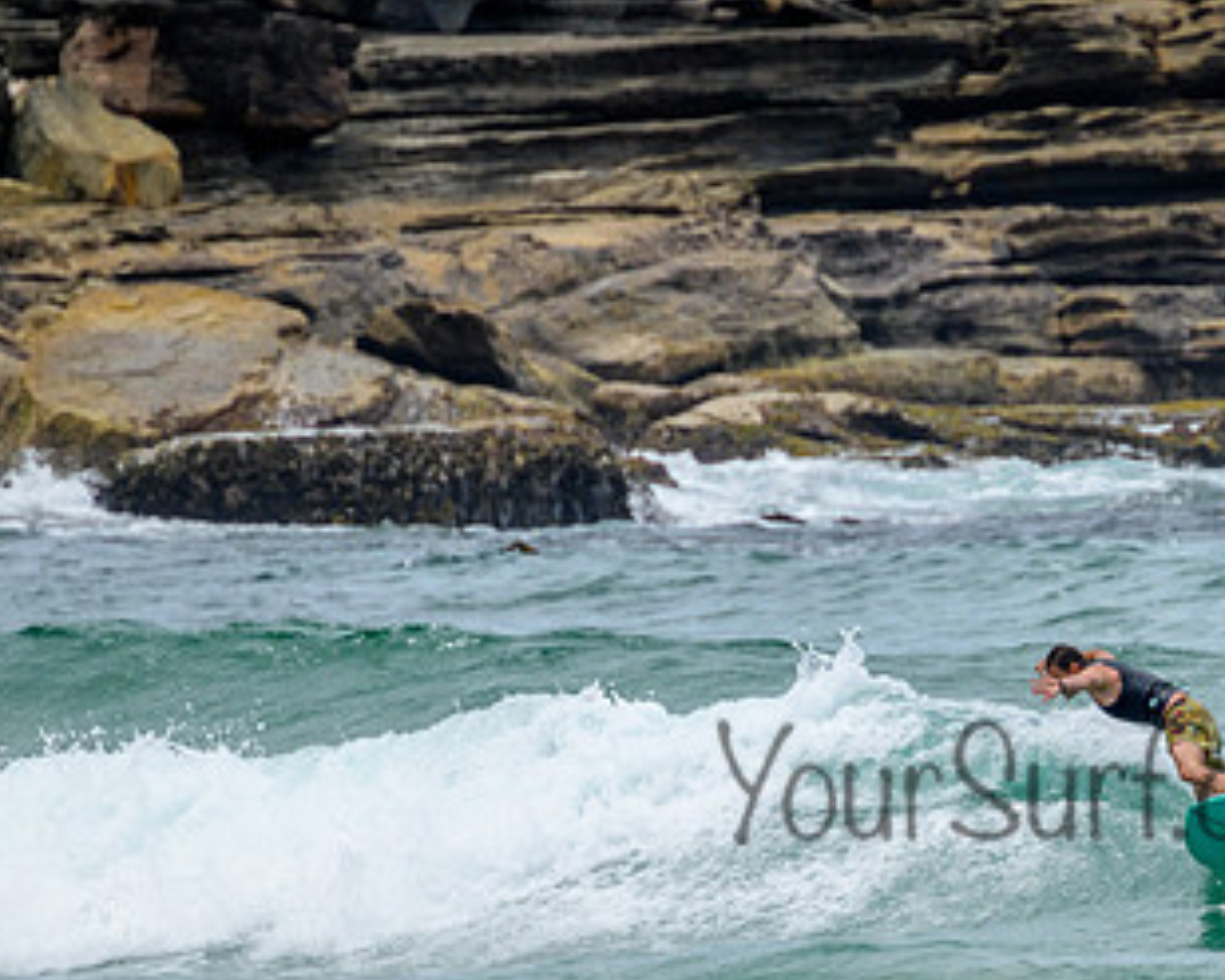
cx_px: 1126
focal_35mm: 1409
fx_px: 51068
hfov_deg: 1.4
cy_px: 748
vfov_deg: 1.1
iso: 1000
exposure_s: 1/2000
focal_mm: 800
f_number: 11
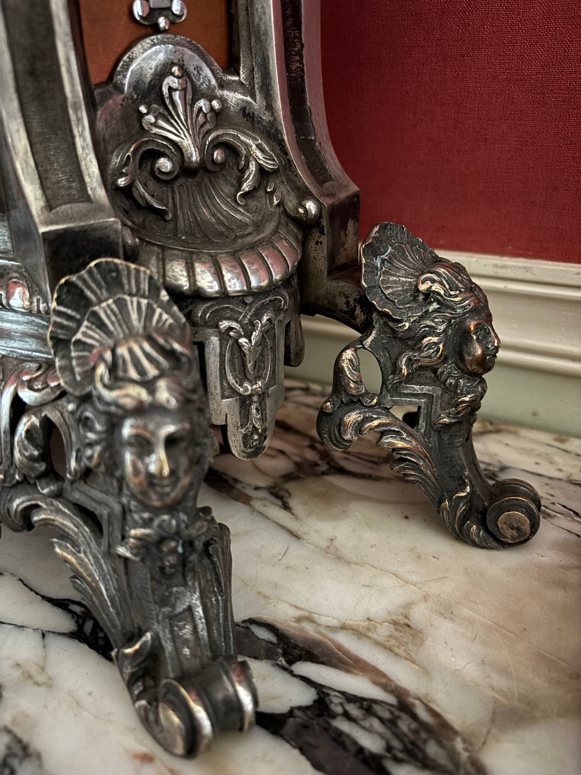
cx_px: 290
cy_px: 388
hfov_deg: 53.1
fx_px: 582
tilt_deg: -25.1
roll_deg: +0.2
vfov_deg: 67.3
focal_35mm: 26
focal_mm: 5.96
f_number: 1.6
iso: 640
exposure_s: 1/10
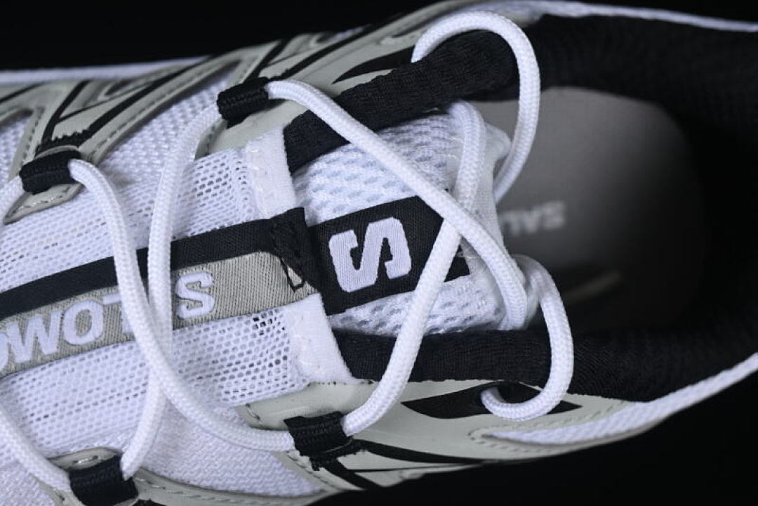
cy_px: 253
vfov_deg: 18.2
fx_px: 1579
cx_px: 379
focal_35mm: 75
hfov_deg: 27.0
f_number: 7.1
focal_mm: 50
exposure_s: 1/80
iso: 160
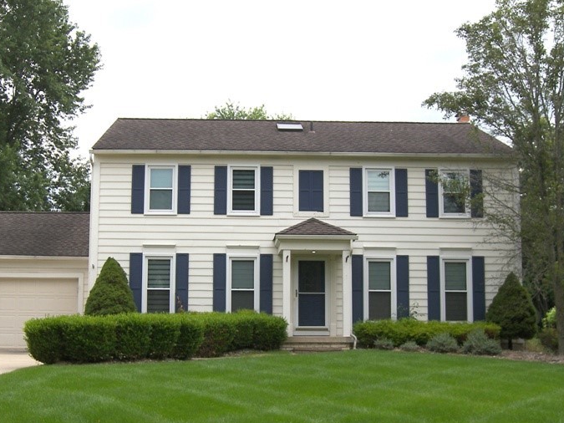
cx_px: 247
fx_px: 717
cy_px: 267
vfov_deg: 32.7
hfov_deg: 42.9
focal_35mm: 44
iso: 50
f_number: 3.2
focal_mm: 6.2
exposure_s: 1/500
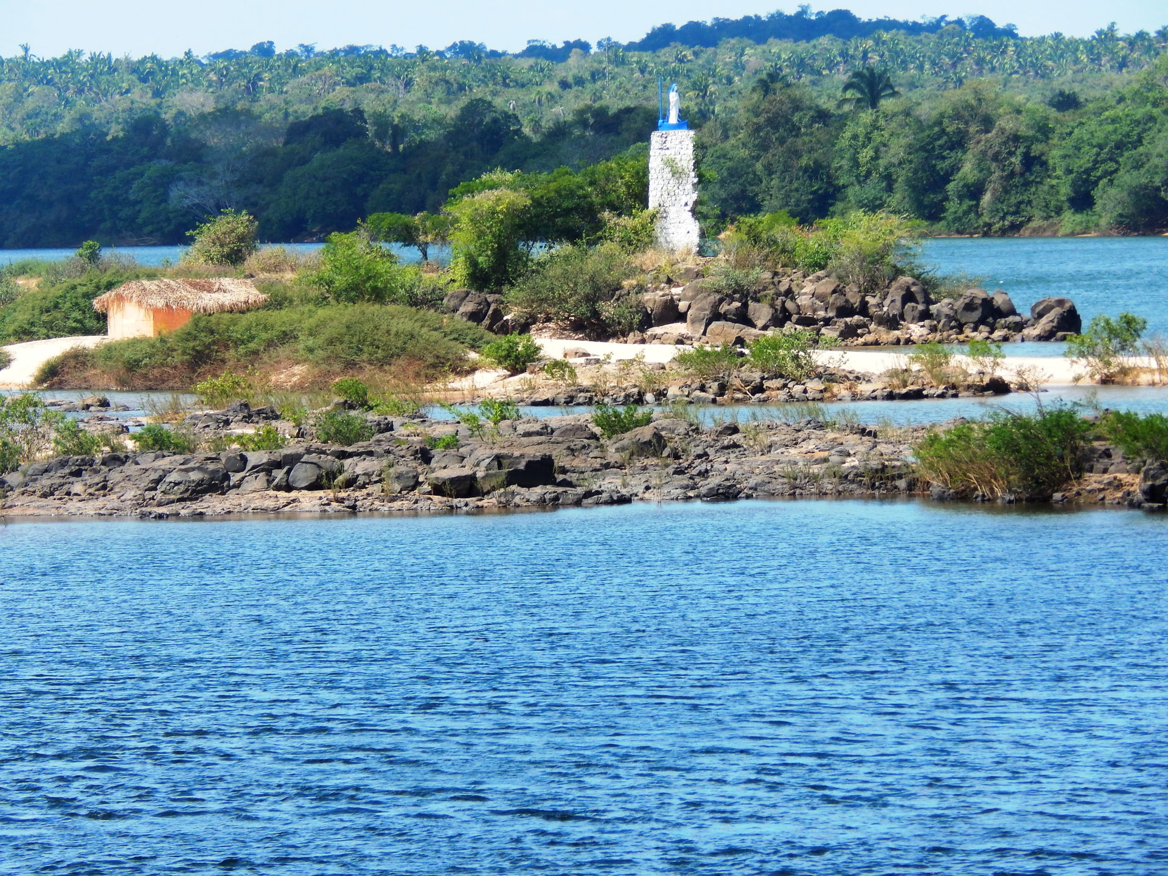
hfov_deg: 6.2
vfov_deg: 4.7
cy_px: 438
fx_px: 10730
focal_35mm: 318
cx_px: 584
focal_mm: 56.5
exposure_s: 1/400
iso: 125
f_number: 5.7
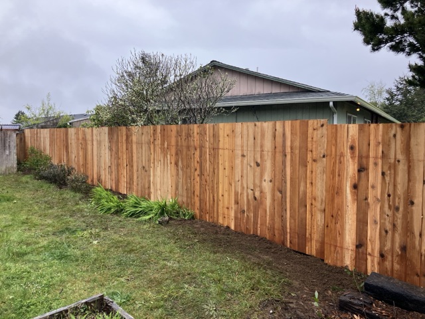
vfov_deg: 49.7
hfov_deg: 63.4
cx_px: 212
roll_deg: -0.7
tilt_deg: -3.1
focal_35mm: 28
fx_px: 344
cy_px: 160
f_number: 1.8
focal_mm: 3.99
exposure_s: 1/552
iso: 32
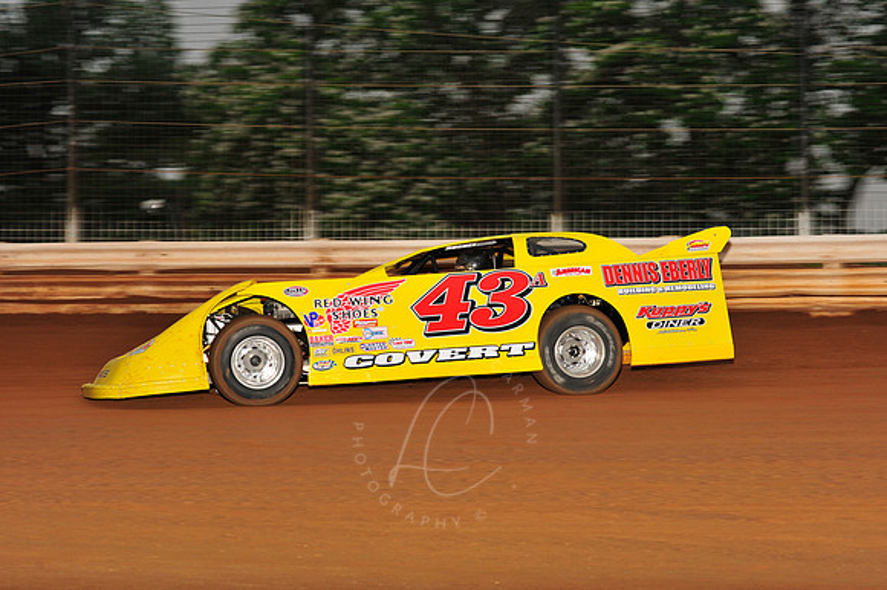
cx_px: 444
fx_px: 2265
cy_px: 295
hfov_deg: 22.2
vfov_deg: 14.8
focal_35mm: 92
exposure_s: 1/320
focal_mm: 92
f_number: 8
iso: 1000
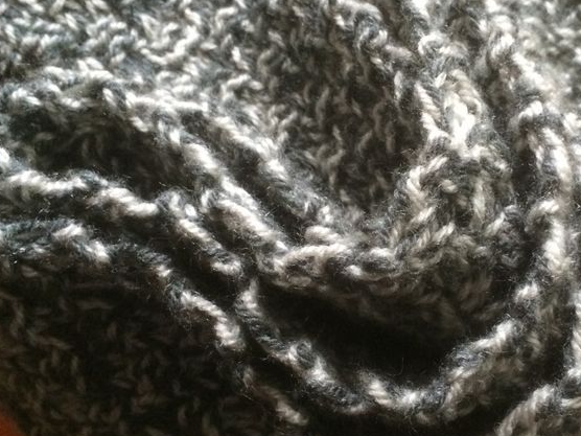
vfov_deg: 27.0
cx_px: 390
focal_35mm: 54
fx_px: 906
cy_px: 206
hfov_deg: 35.2
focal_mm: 4.12
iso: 320
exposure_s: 1/30
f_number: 2.2
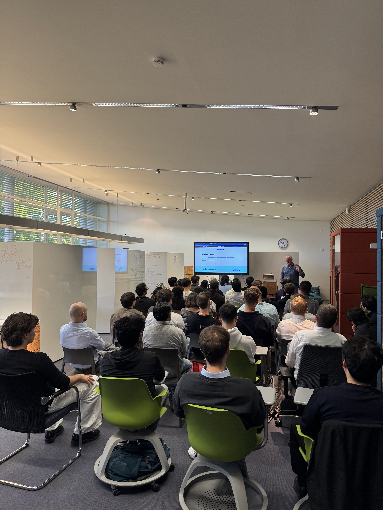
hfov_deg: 56.8
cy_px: 255
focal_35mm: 24
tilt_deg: +1.1
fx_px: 354
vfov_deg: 71.6
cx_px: 192
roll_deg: +1.3
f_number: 1.78
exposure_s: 1/100
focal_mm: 6.76
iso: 160
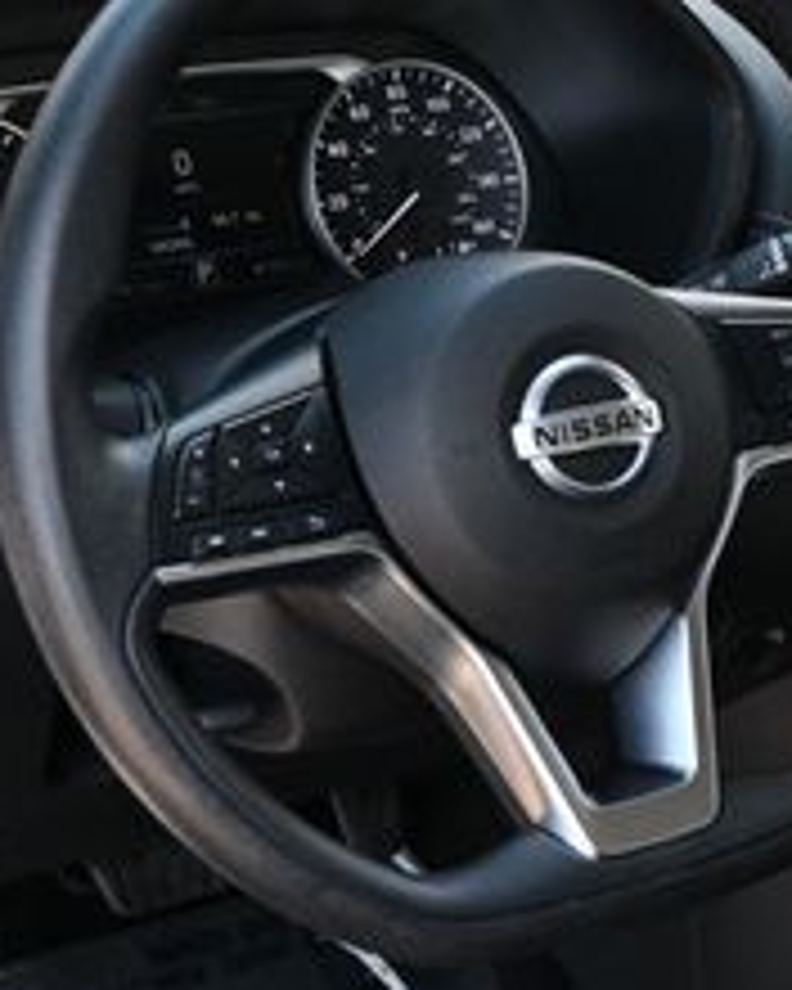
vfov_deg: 23.8
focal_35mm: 80
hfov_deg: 18.9
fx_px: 2335
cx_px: 706
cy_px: 666
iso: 400
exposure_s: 1/250
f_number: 3.8
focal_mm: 19.5
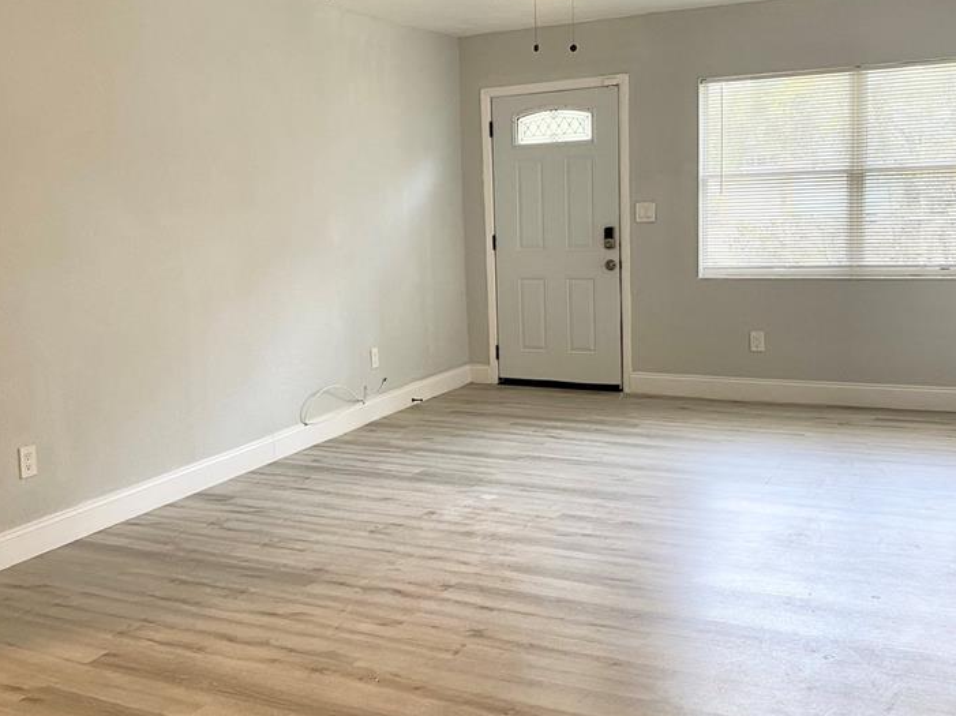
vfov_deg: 37.7
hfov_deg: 48.9
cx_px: 423
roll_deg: +2.6
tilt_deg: -8.3
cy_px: 334
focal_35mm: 38
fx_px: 1049
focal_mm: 4.25
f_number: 1.8
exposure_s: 1/60
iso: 80
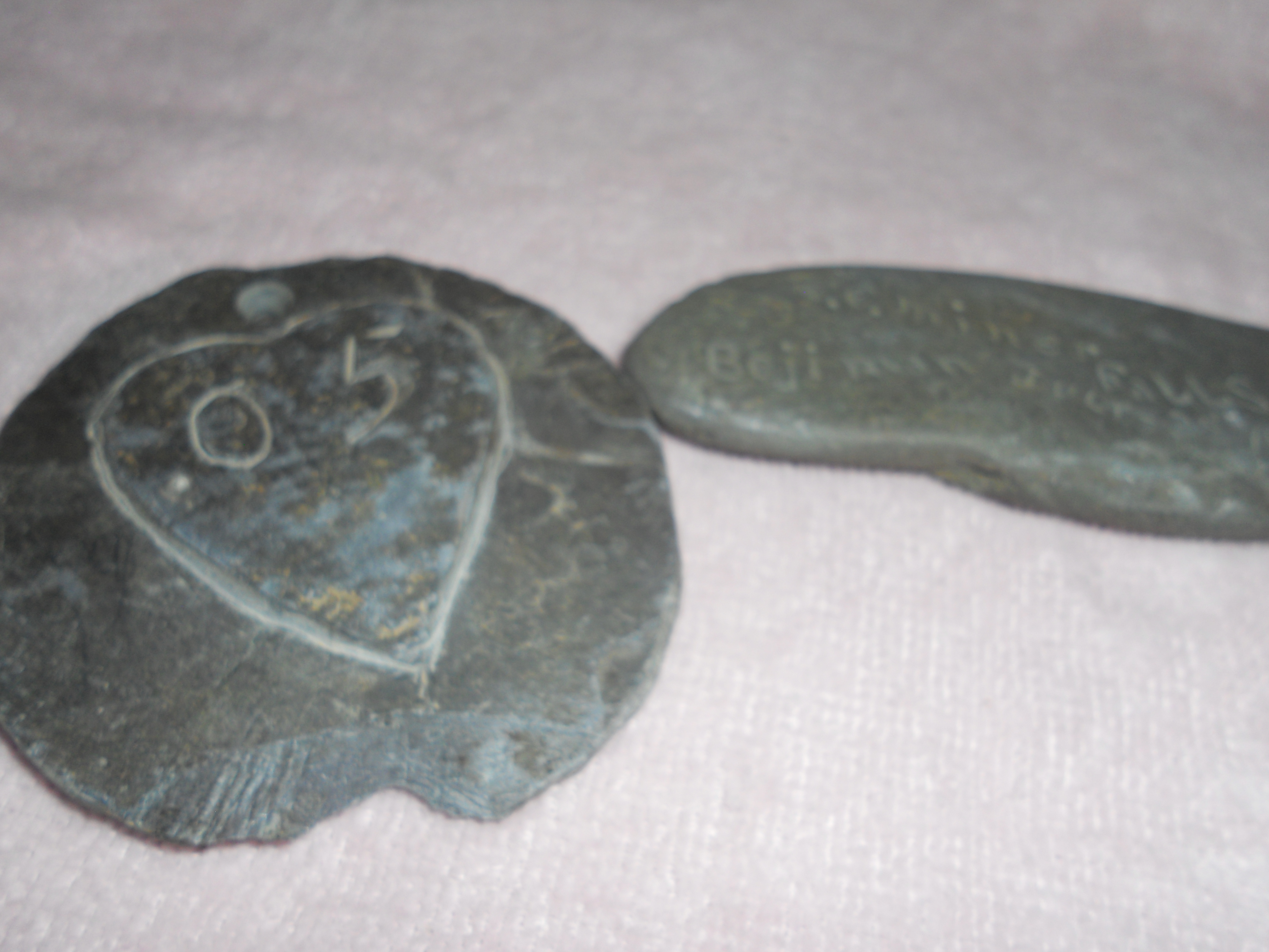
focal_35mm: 32
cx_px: 634
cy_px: 476
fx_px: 1173
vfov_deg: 44.2
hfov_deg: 56.8
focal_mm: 5.8
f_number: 8.8
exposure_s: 1/25
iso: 80
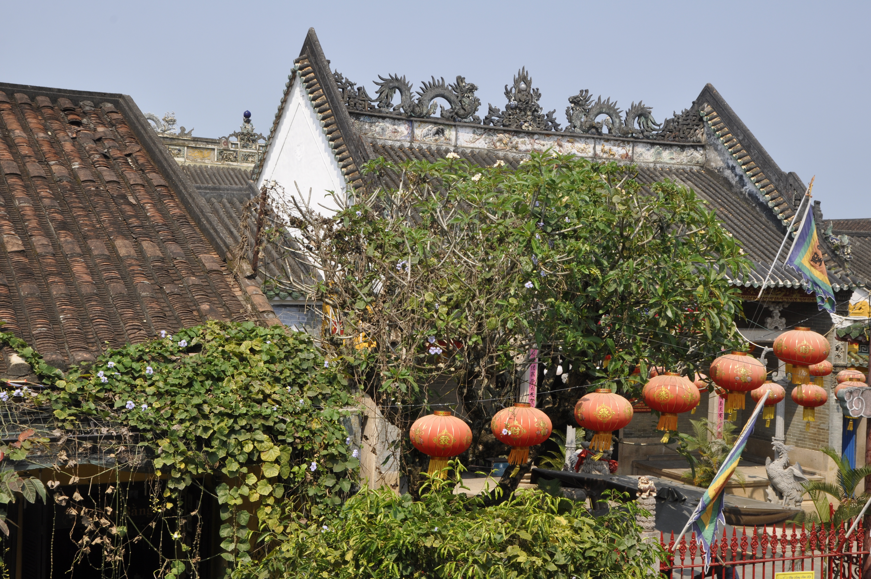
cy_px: 290
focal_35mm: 48
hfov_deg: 41.2
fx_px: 1160
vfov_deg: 28.0
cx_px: 436
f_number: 13
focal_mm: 32
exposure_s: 1/160
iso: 200
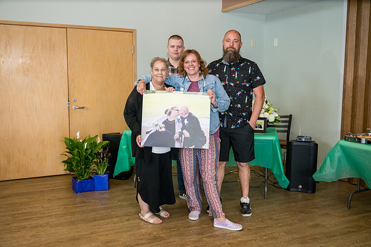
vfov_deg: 37.9
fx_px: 361
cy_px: 124
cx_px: 186
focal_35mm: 35
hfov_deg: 54.4
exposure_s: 1/250
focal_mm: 35
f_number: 6.3
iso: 3200
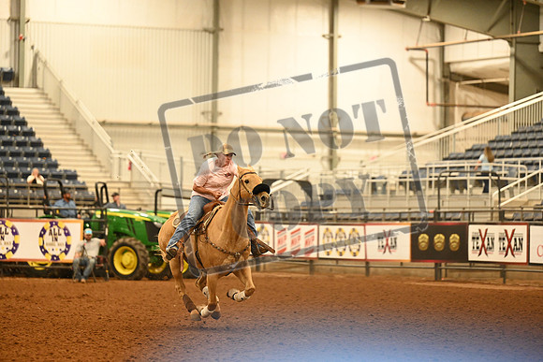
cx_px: 272
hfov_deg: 12.1
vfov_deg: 8.1
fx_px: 2565
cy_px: 181
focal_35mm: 170
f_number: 3.2
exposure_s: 1/500
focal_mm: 170
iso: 4000
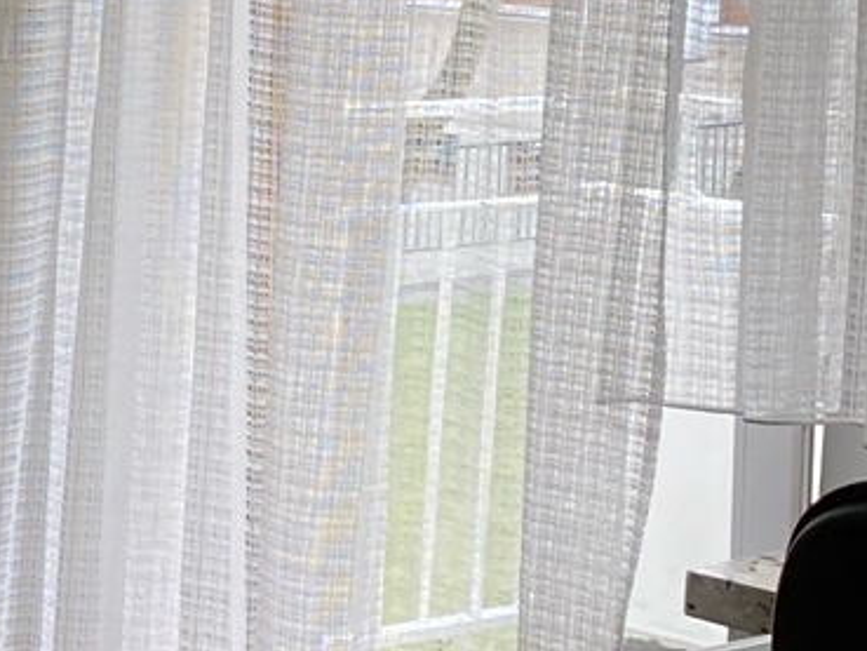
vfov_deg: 10.5
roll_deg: -2.1
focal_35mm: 142
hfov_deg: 13.2
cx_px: -367
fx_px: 3558
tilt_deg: -9.8
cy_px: 306
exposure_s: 1/122
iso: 100
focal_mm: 4.25
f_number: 1.8
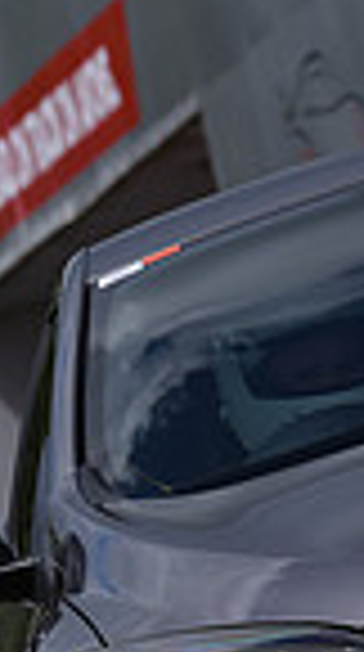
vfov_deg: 2.6
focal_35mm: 840
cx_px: 719
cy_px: 839
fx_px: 14489
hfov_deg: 1.4
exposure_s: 1/1000
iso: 500
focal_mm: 200
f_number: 8
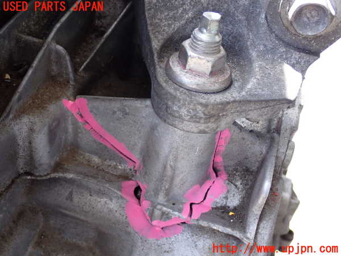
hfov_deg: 40.4
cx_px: 170
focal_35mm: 47
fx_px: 463
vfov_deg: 30.9
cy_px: 128
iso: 400
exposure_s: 1/125
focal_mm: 8.4
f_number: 3.1
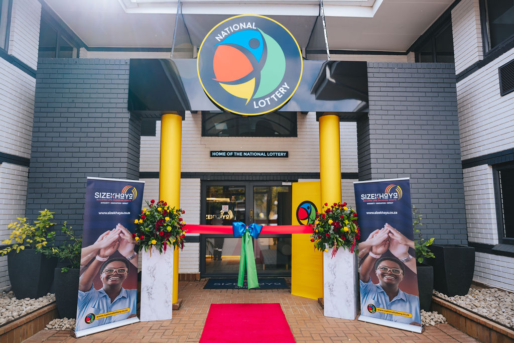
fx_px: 343
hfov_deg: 73.7
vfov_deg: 53.1
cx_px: 257
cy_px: 172
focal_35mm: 24
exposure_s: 1/200
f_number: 2.8
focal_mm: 24
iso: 125
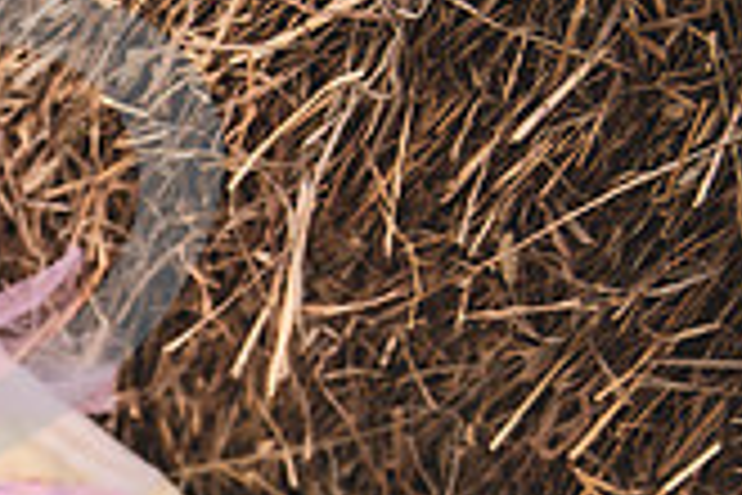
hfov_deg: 17.3
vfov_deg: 13.2
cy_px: 542
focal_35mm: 102
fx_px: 2102
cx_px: -490
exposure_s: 1/640
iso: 100
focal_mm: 29
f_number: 2.8
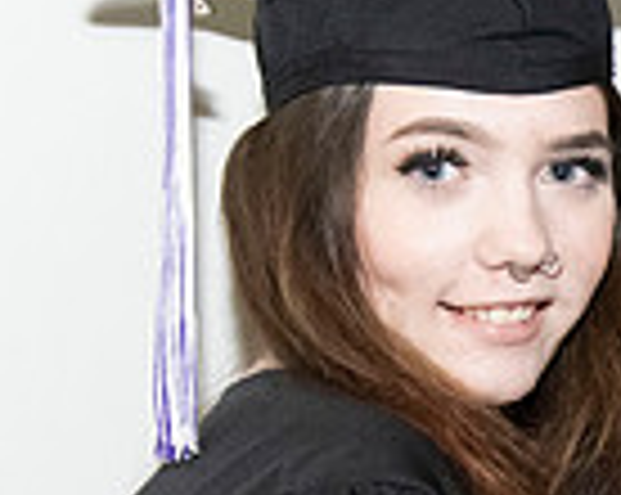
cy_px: 396
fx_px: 2680
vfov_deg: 10.5
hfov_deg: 12.6
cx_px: 928
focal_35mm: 146
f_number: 7.1
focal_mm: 30
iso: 6400
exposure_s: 1/200
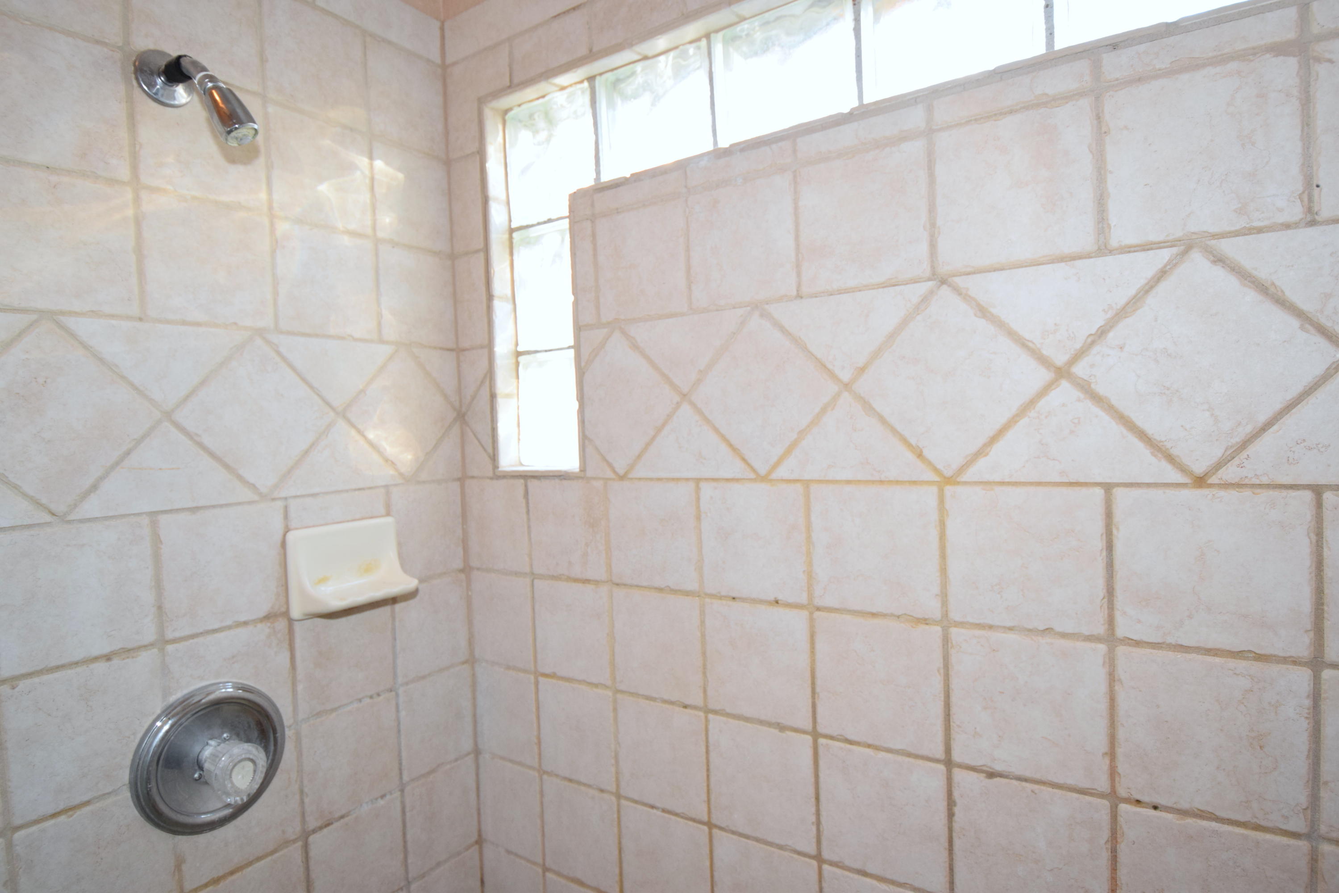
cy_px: 446
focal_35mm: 20
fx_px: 725
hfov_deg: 85.4
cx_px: 670
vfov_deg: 63.2
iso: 800
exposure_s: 1/60
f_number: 3.8
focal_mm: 13
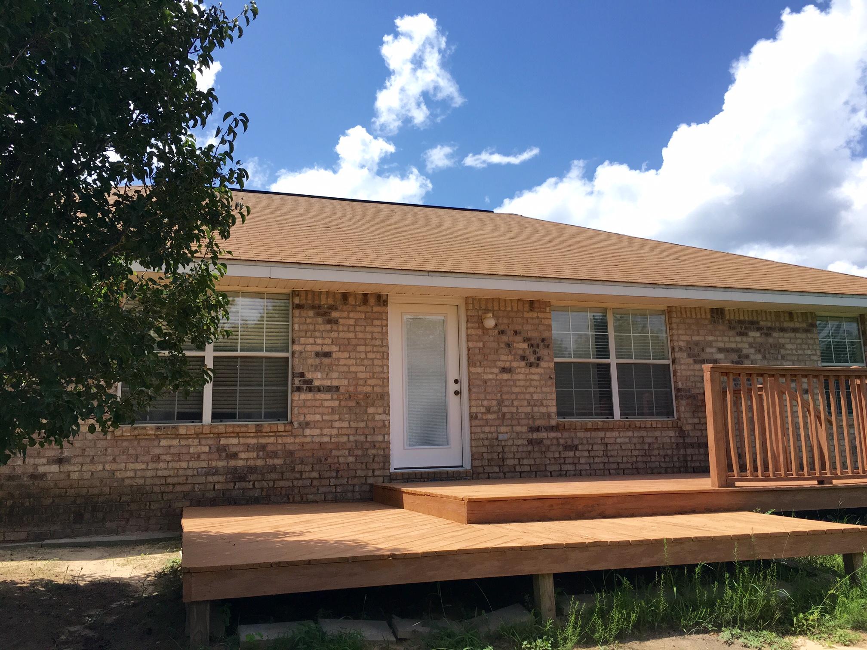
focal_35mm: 29
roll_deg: +1.0
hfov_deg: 61.7
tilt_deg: +11.0
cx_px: 434
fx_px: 726
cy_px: 325
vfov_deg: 48.2
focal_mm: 4.15
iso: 40
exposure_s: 1/2079
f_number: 2.2
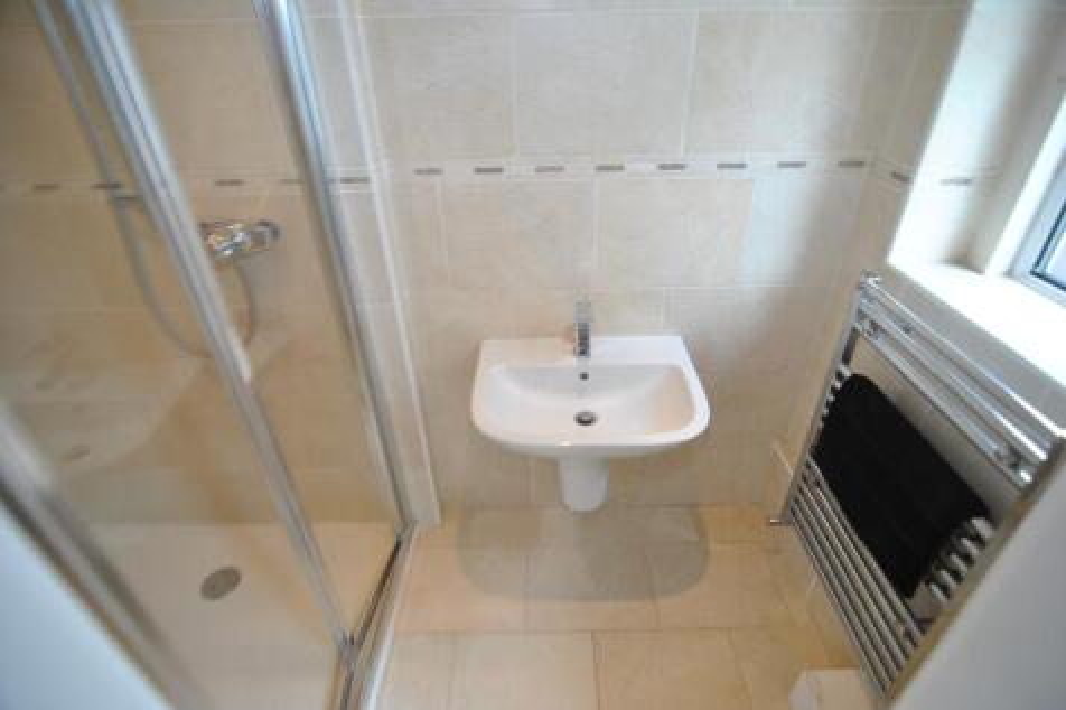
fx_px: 488
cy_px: 355
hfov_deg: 95.0
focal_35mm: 16
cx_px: 533
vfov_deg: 72.0
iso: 200
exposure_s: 1/30
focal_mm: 11
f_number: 2.8
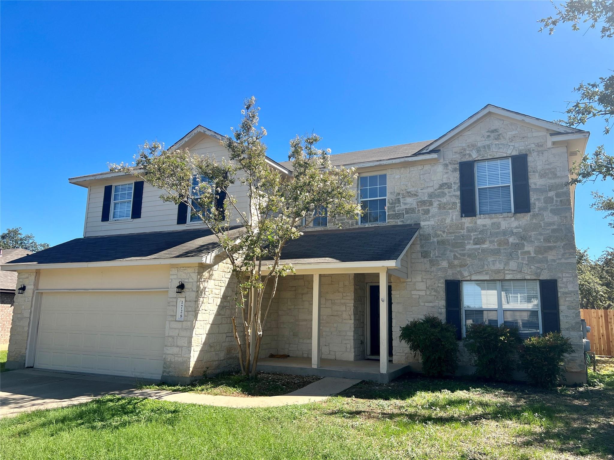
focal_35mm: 26
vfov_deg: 53.1
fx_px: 461
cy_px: 230
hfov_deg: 67.3
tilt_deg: +10.9
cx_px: 307
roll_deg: -1.4
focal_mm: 5.7
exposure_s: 1/2762
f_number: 1.5
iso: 50
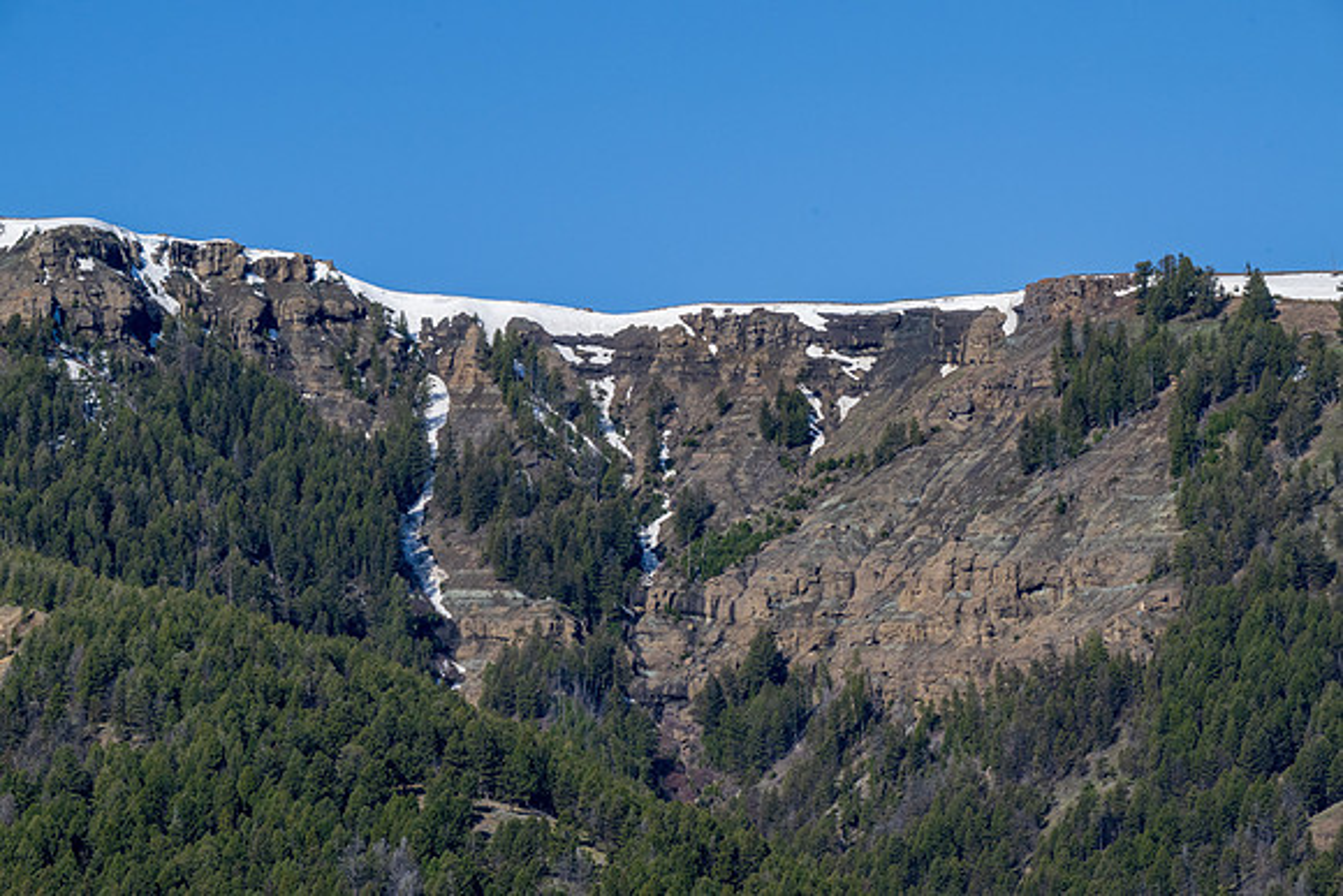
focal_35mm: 200
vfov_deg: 6.9
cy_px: 448
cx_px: 672
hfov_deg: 10.3
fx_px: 7463
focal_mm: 200
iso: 720
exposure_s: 1/800
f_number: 14
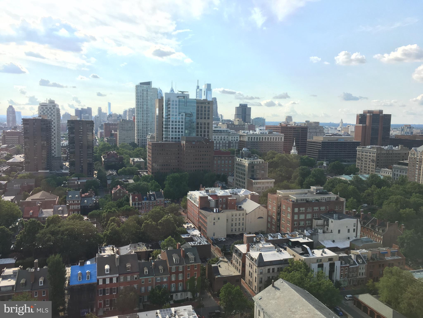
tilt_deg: -5.5
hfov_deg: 61.7
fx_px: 354
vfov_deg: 48.2
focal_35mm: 29
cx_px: 212
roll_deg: -1.4
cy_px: 159
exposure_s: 1/668
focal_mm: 4.15
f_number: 2.2
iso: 25
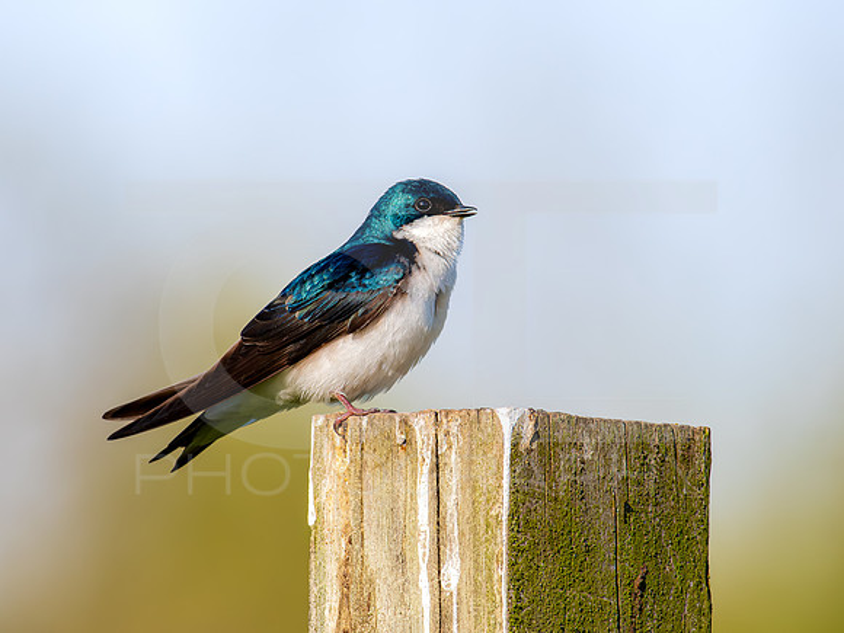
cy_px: 298
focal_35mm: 859
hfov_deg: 2.3
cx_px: 422
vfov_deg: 1.7
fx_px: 20937
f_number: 7.1
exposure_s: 1/2000
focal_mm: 500
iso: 800
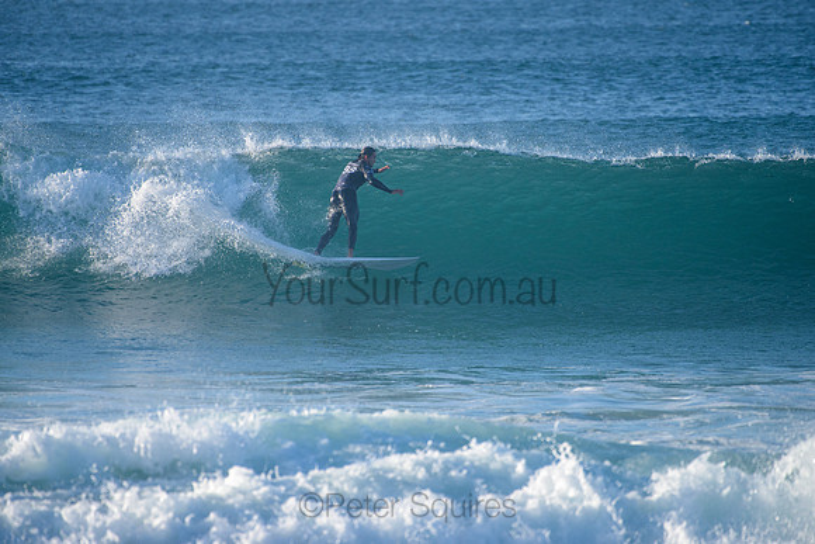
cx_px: 409
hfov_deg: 3.8
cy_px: 259
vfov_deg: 2.5
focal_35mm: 540
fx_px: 12220
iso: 500
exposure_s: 1/2000
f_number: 5.6
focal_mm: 500
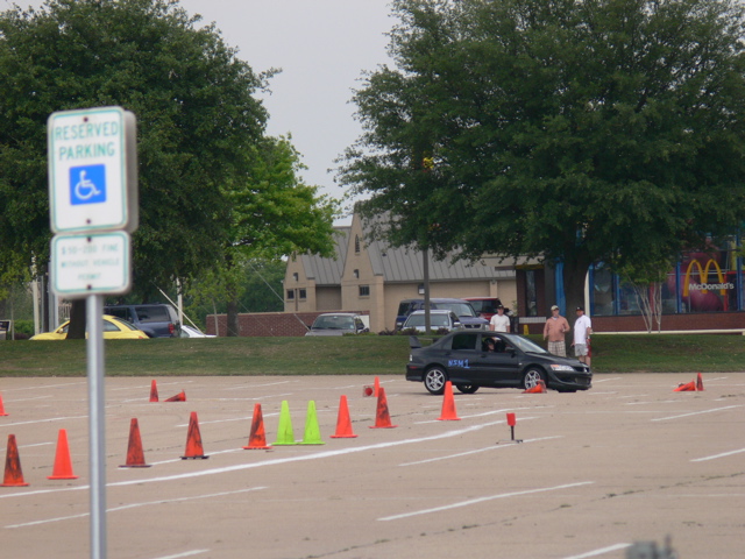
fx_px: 9039
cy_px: 280
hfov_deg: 4.7
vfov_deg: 3.5
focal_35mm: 420
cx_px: 372
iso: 100
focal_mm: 88.8
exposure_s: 1/640
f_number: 4.5
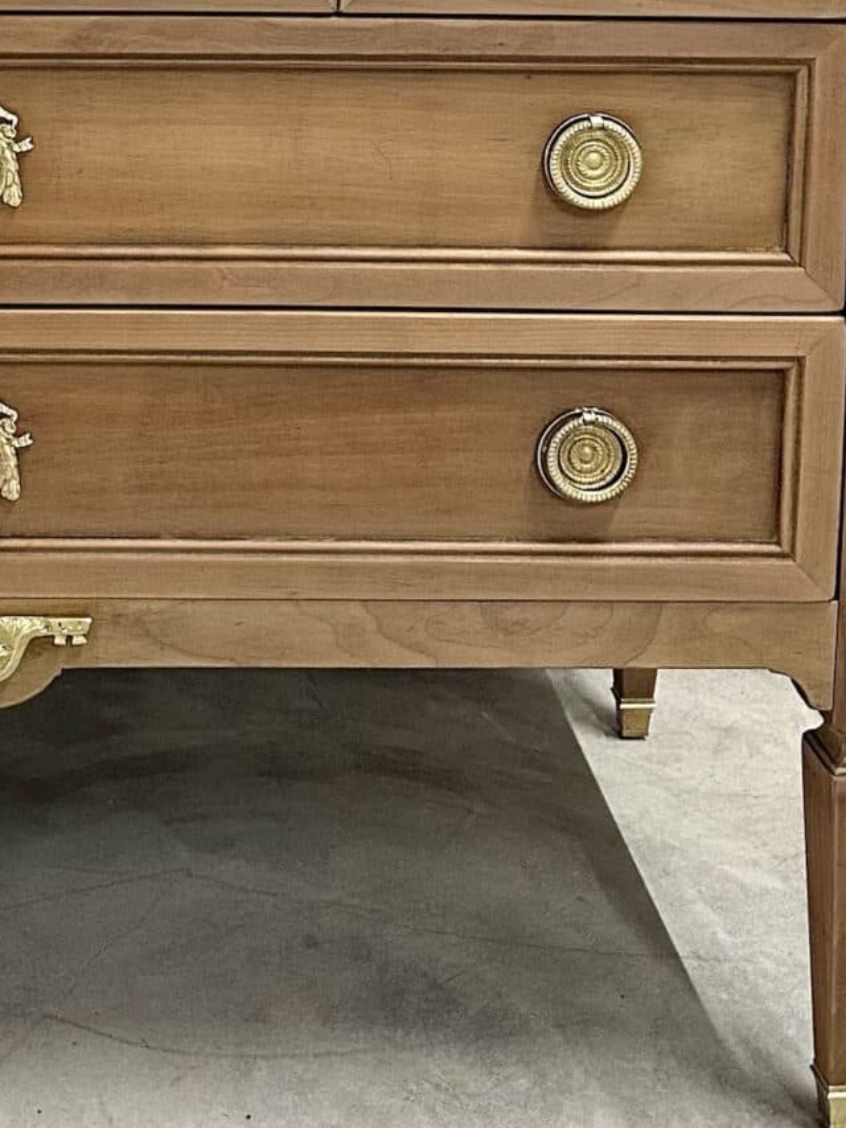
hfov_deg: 19.7
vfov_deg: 24.1
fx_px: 2346
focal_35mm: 72
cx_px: -41
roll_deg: -0.5
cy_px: -294
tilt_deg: -6.5
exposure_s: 1/50
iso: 250
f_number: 1.78
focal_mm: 6.86
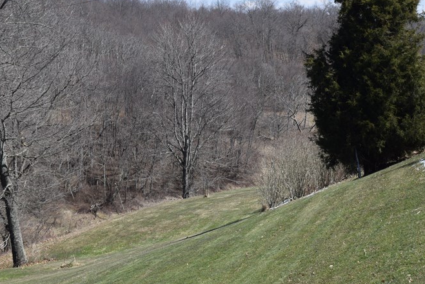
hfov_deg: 24.1
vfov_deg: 16.3
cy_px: 154
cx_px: 286
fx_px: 992
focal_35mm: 84
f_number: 10
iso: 200
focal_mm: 34
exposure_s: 1/400
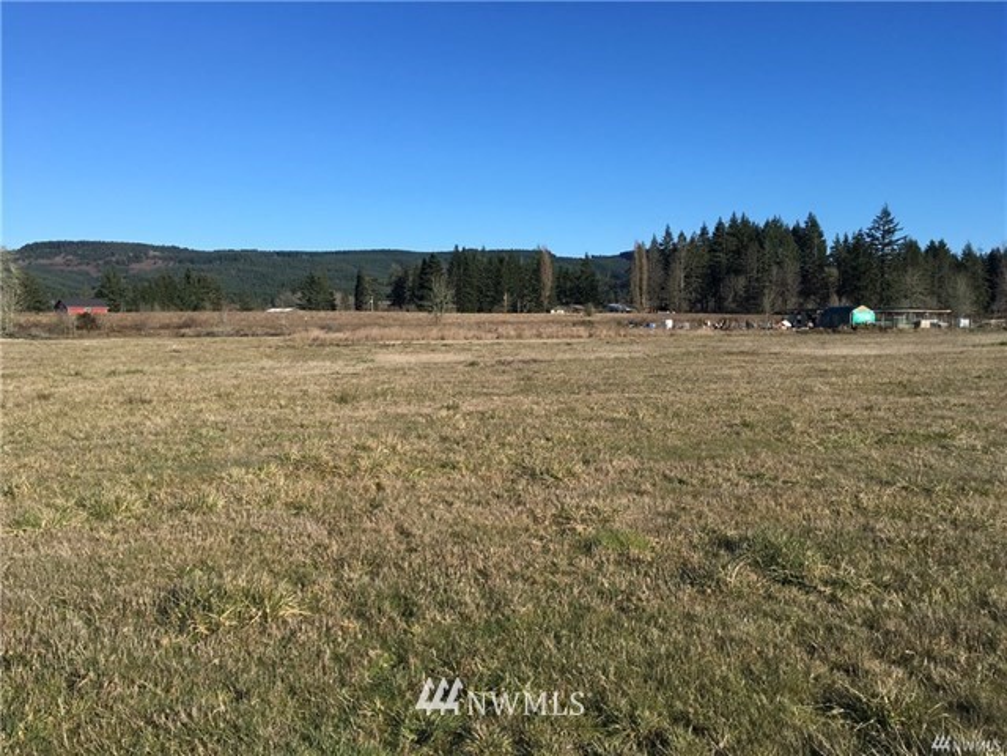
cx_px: 504
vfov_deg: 48.2
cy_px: 378
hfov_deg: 61.7
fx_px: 844
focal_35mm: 29
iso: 25
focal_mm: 4.15
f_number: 2.2
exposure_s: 1/1508
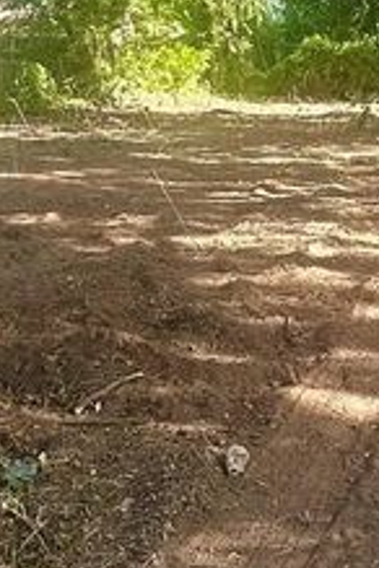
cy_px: 96
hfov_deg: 19.6
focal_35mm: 68
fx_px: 1074
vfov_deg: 28.9
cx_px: 350
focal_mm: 2.22
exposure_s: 1/106
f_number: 2.2
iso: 40
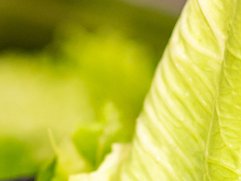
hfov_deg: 7.2
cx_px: 90
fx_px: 1921
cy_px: 336
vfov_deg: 5.3
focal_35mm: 276
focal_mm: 35
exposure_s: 1/640
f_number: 1.4
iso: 800
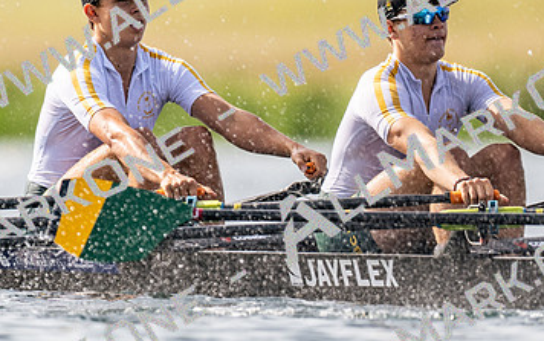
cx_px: 148
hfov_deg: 1.4
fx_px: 22134
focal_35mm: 1492
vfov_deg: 0.9
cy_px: 122
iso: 180
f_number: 4
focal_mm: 600
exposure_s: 1/2500
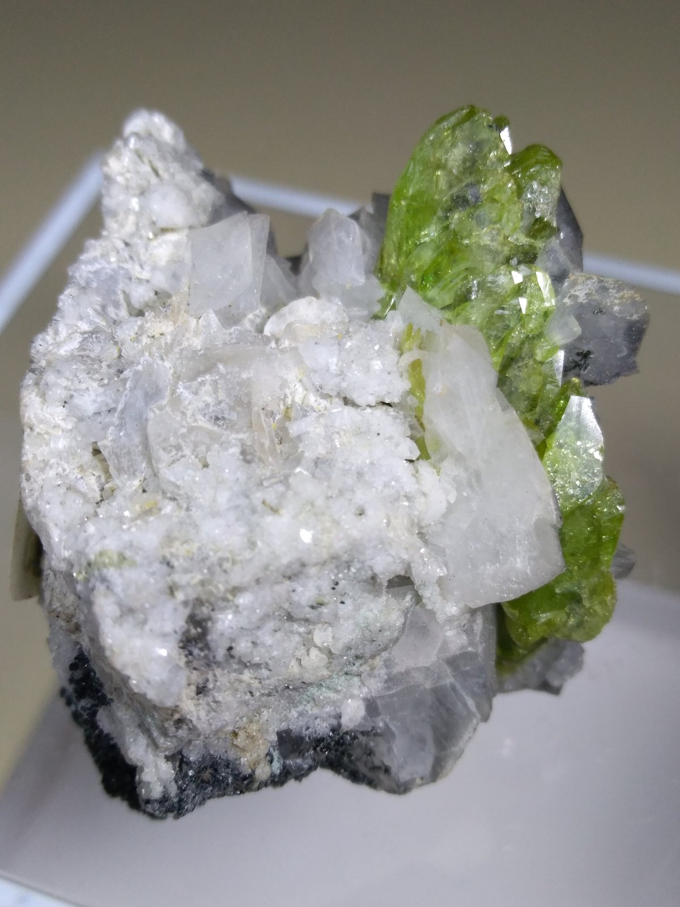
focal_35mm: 26
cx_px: 340
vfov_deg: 67.3
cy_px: 454
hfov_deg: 53.1
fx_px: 681
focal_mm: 3.54
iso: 171
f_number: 2
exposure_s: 1/120
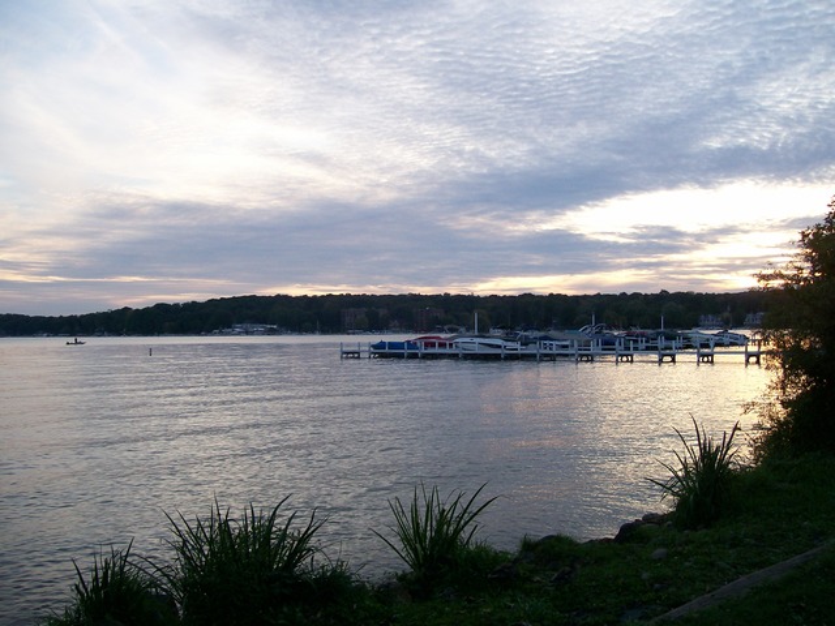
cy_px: 313
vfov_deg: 39.7
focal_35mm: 36
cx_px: 418
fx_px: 868
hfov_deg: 51.4
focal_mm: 6
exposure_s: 1/180
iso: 80
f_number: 2.7
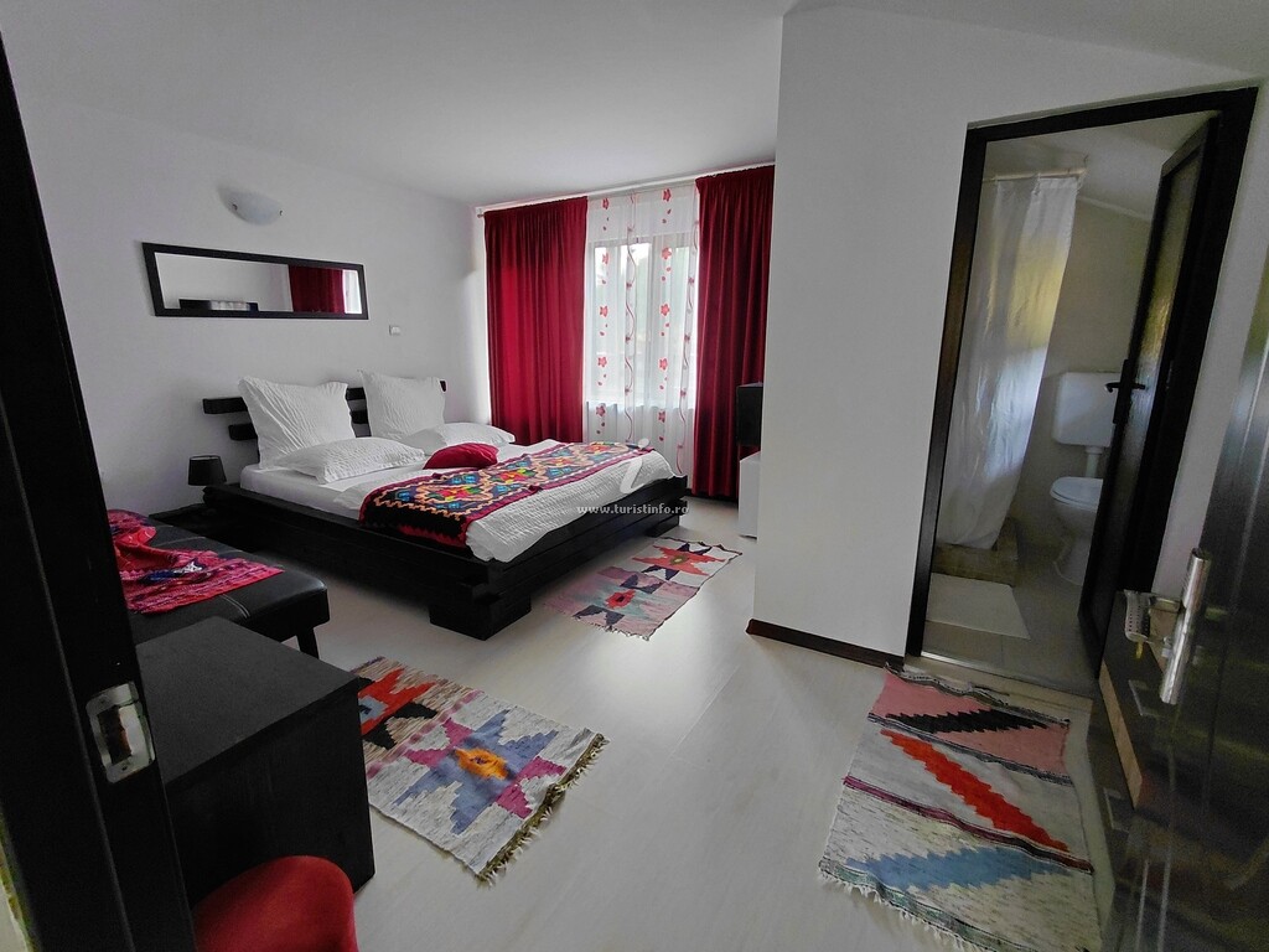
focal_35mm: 16
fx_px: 587
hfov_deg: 94.5
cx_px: 634
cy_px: 476
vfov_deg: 78.1
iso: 250
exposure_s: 1/30
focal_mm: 1.64
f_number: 2.2
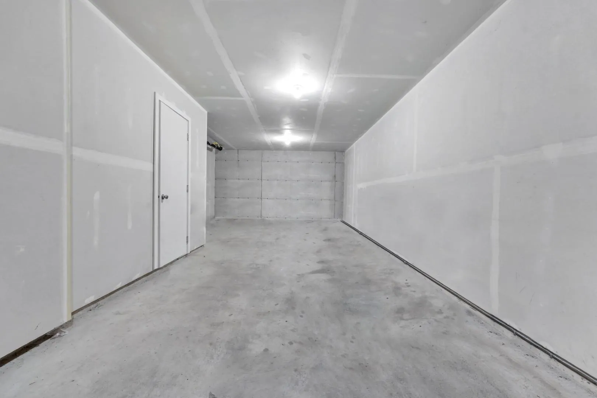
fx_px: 245
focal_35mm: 15
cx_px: 298
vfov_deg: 78.1
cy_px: 199
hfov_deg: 101.1
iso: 400
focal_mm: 14.8
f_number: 8
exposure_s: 1/1.67
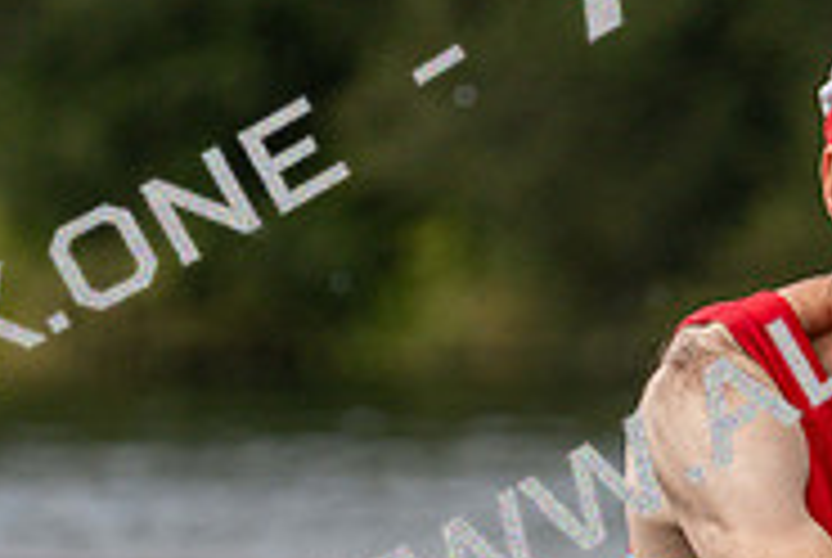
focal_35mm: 889
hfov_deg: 2.3
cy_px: 700
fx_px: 20578
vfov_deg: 1.6
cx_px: 819
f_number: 5.6
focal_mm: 284
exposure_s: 1/1600
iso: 320
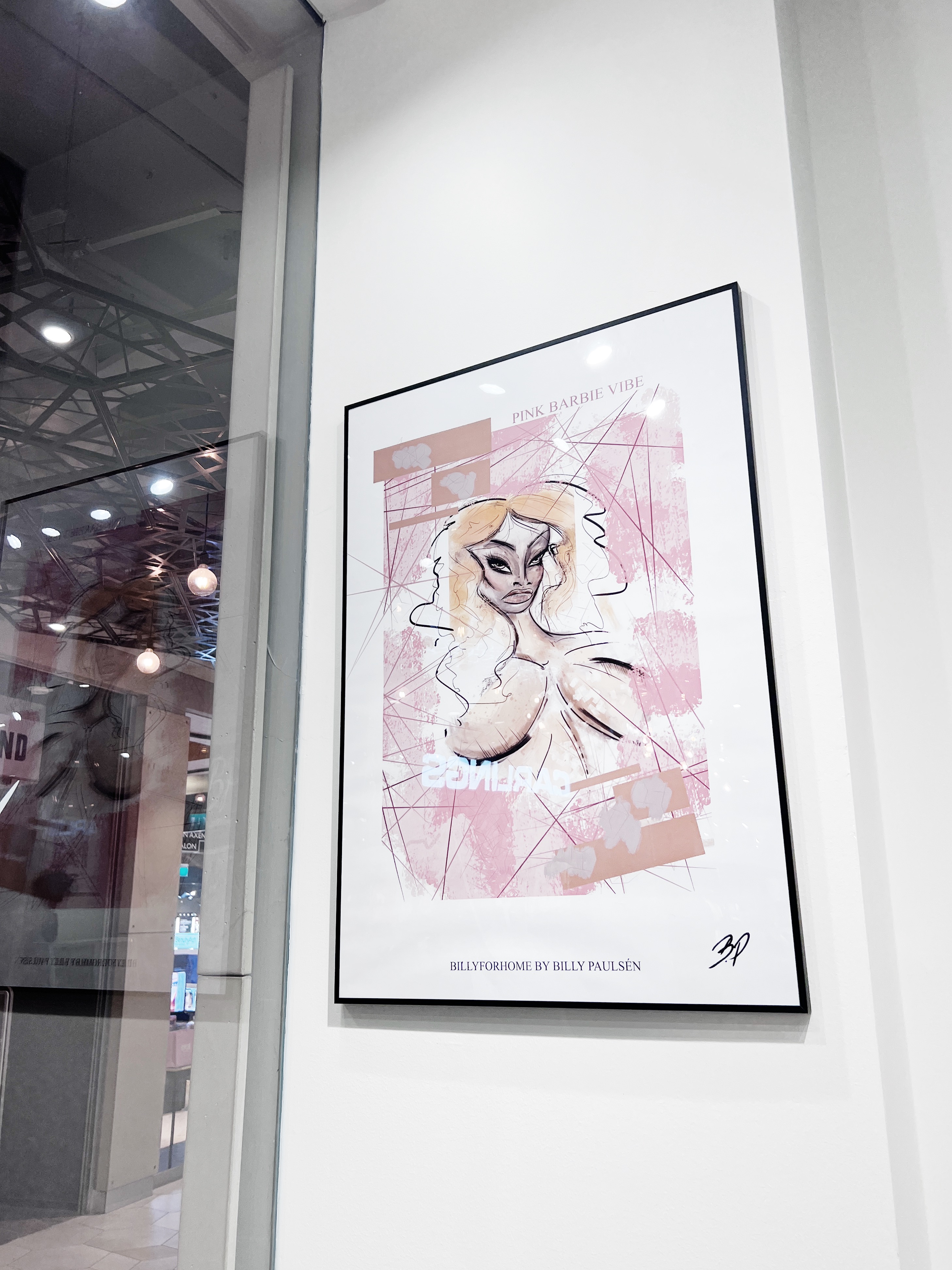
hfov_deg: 51.3
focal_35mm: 27
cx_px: 494
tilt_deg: +14.7
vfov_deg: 65.3
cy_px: 654
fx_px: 990
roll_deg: +2.8
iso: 40
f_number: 1.5
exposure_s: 1/244
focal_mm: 5.7
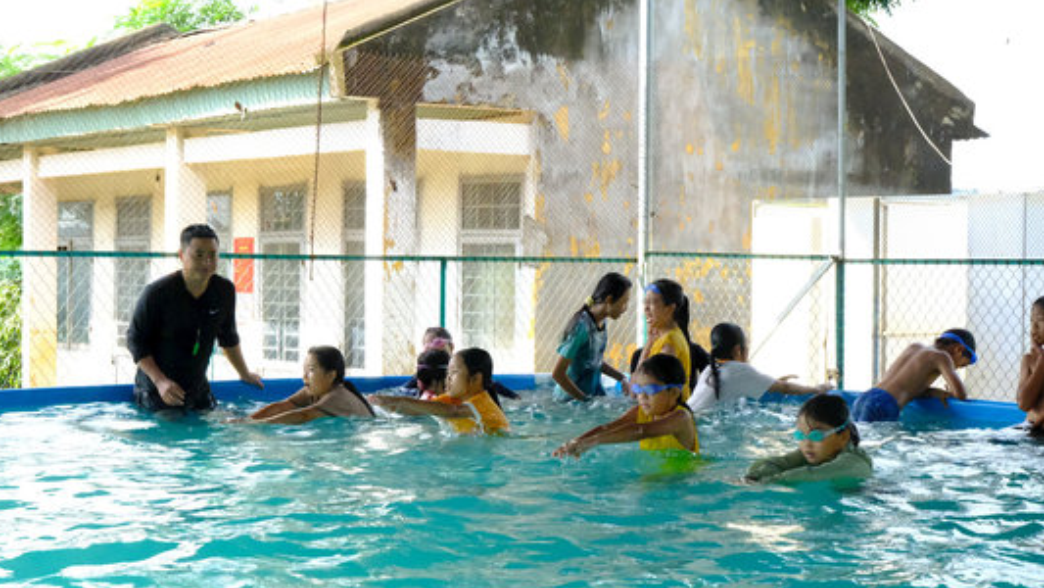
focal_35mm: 52
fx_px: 1440
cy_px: 319
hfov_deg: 39.9
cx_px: 517
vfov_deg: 23.1
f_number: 9
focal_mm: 32.5
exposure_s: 1/2500
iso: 12800
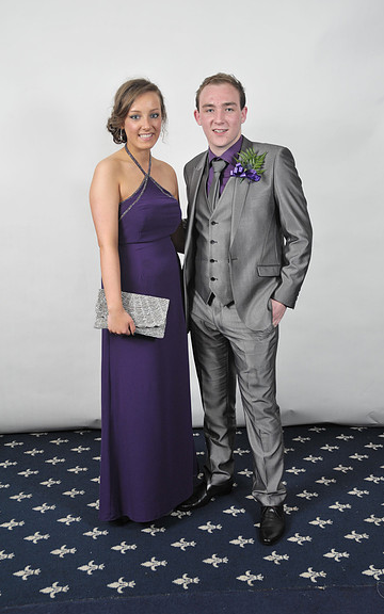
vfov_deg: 48.2
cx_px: 196
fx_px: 687
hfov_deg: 31.2
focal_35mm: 41
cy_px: 308
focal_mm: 40
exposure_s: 1/160
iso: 1000
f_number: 7.1
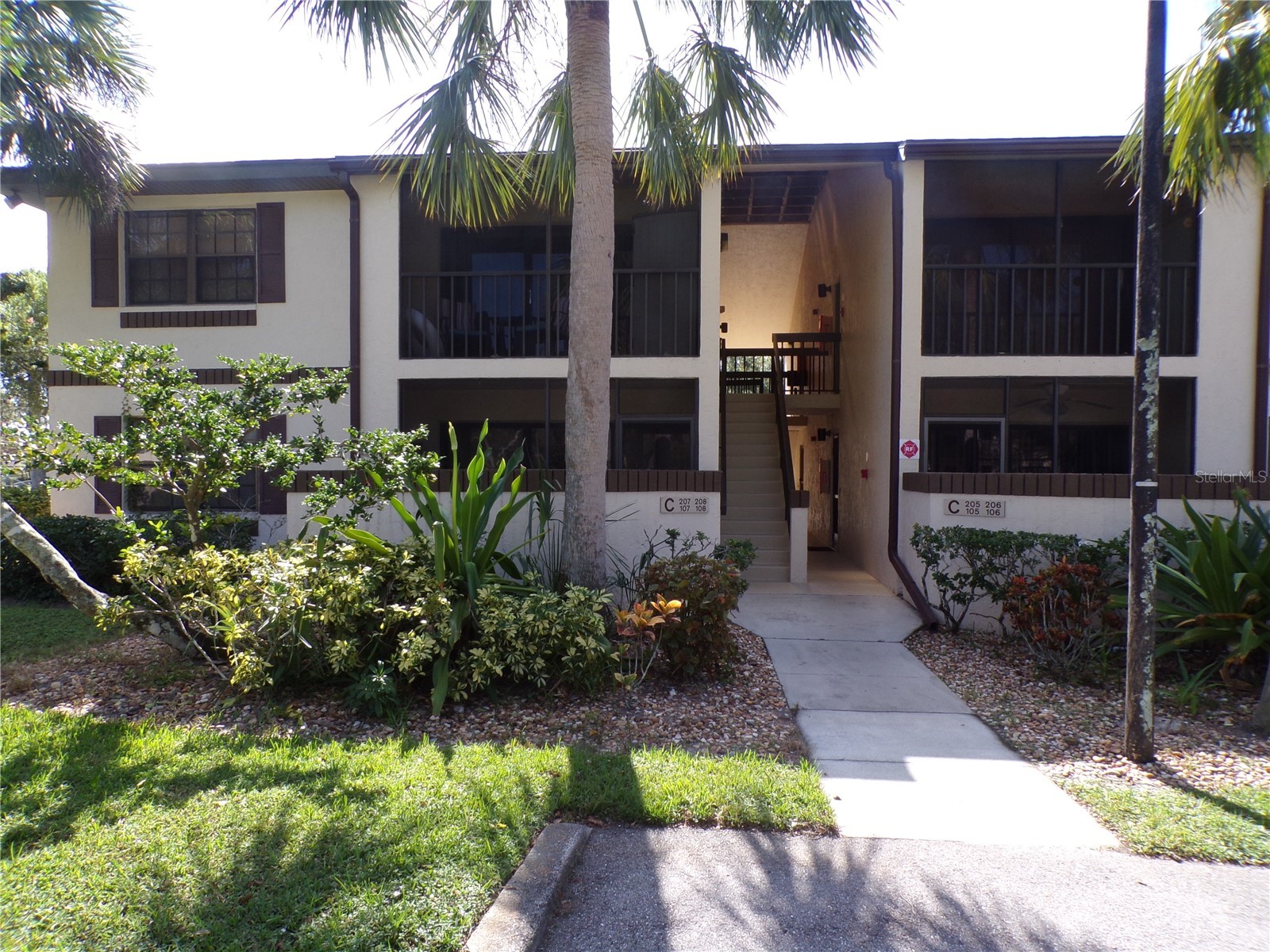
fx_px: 881
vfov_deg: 56.8
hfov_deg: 71.6
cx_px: 635
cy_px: 476
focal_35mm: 24
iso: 80
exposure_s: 1/90
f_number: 5.8
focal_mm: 4.3
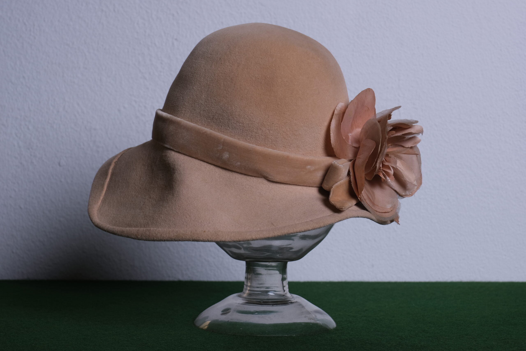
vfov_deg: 18.2
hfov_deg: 27.0
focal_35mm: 75
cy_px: 176
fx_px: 1096
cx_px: 263
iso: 250
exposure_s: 1/125
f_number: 9
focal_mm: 50
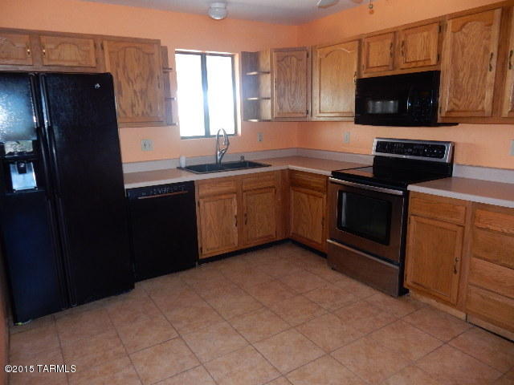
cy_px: 192
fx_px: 371
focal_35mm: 25
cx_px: 257
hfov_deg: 69.4
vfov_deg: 54.9
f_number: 3.7
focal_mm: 4.5
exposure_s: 1/30
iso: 220
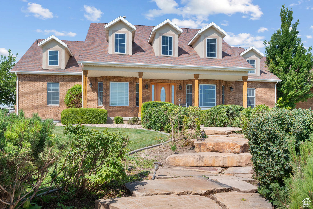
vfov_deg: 43.6
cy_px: 104
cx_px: 156
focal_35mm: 30
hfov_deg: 61.9
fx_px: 261
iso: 250
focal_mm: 30
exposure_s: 1/60
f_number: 8
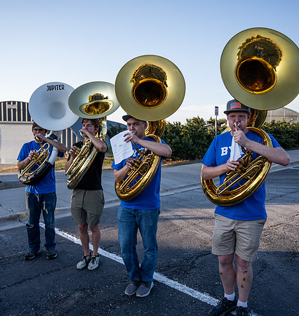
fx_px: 316
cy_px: 158
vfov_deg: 53.1
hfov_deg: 50.6
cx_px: 132
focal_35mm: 31
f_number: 4
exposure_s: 1/250
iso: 125
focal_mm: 24
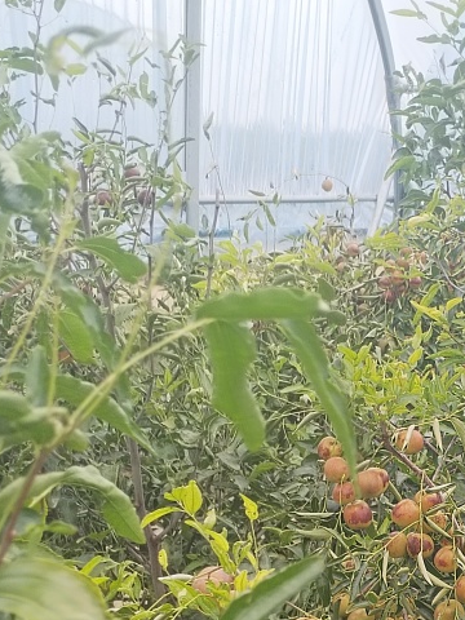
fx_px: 1433
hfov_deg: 18.1
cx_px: 446
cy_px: 594
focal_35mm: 80
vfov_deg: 23.6
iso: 100
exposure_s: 1/271
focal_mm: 4.75
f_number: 1.8
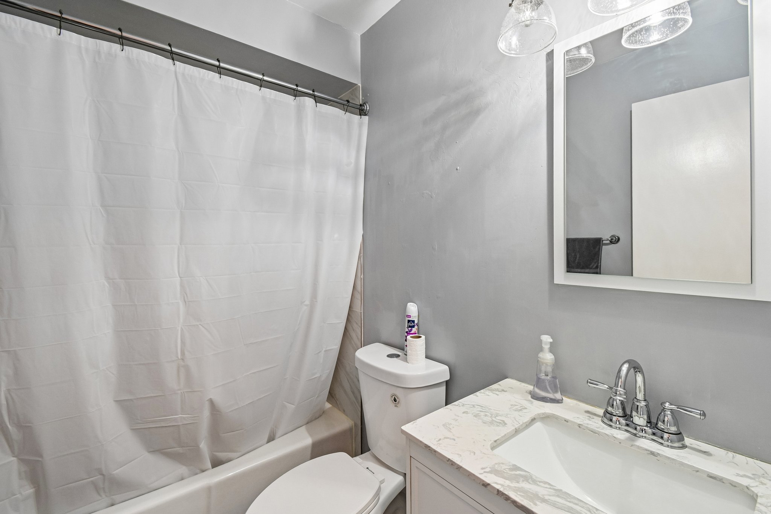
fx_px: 321
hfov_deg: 100.4
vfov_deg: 77.3
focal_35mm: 15
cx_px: 386
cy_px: 257
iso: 400
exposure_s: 1/8
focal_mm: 10
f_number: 8
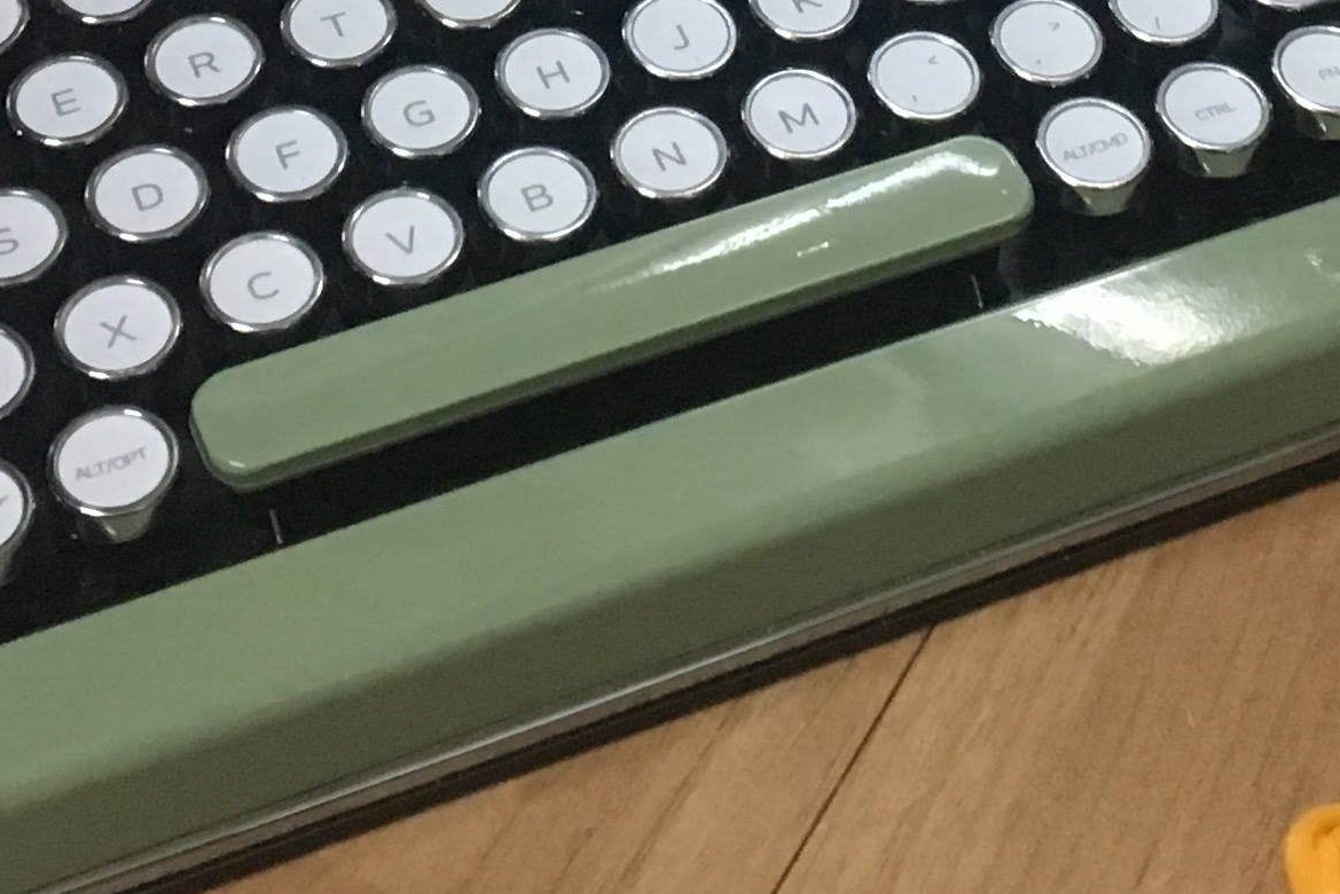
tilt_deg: -37.0
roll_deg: -2.6
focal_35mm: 104
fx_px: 3872
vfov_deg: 12.3
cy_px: -586
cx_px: 771
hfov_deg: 19.6
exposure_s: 1/30
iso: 200
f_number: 2.2
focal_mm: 4.15
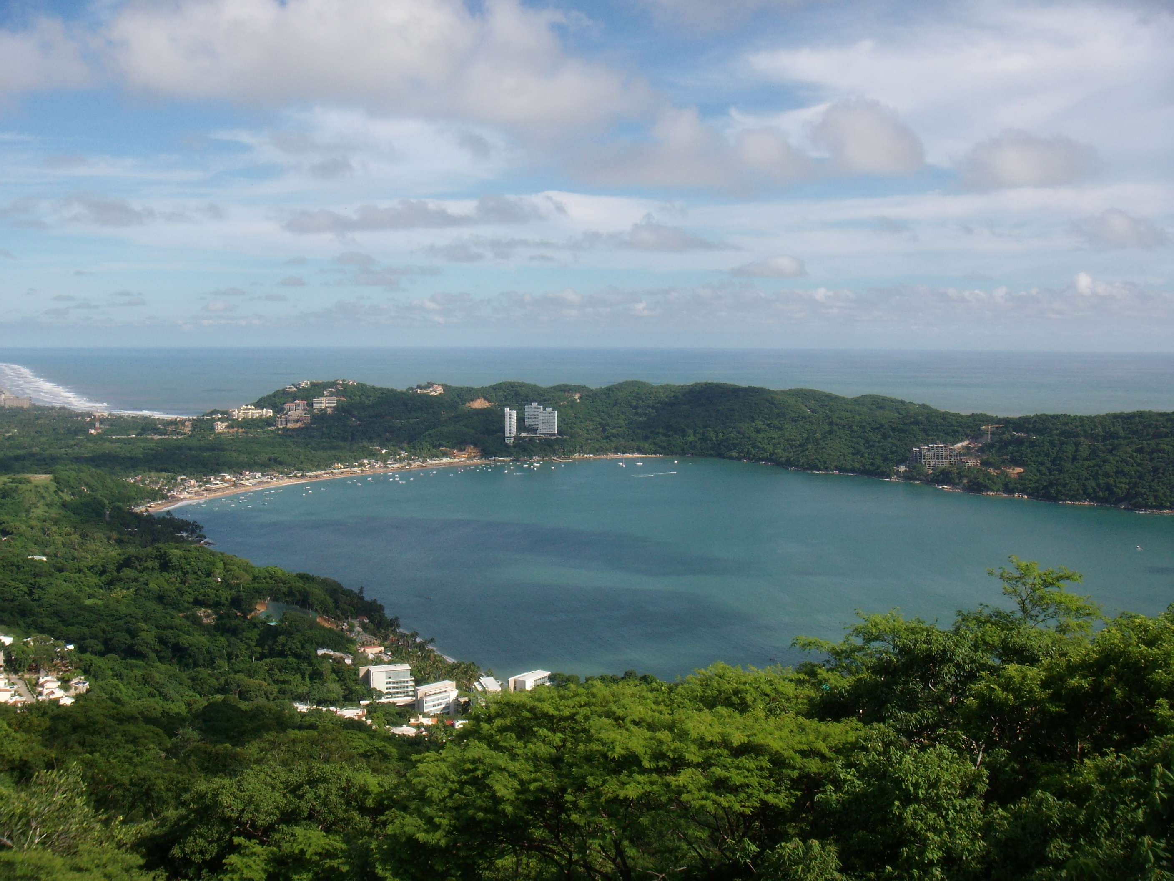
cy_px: 440
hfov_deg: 49.0
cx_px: 587
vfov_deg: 37.7
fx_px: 1289
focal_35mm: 38
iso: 64
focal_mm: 6.4
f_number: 5.7
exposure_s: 1/476
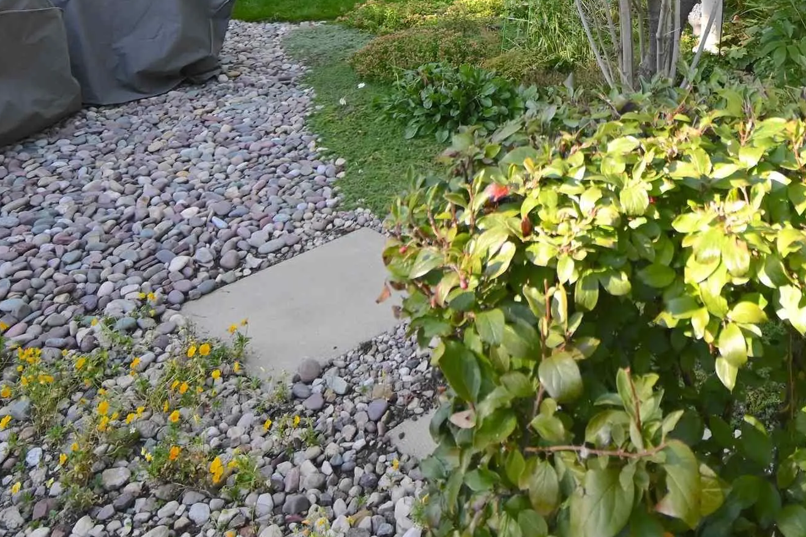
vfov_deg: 32.8
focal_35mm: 35
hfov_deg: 52.9
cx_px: 565
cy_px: -65
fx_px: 784
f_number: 4.5
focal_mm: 10
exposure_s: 1/250
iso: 360
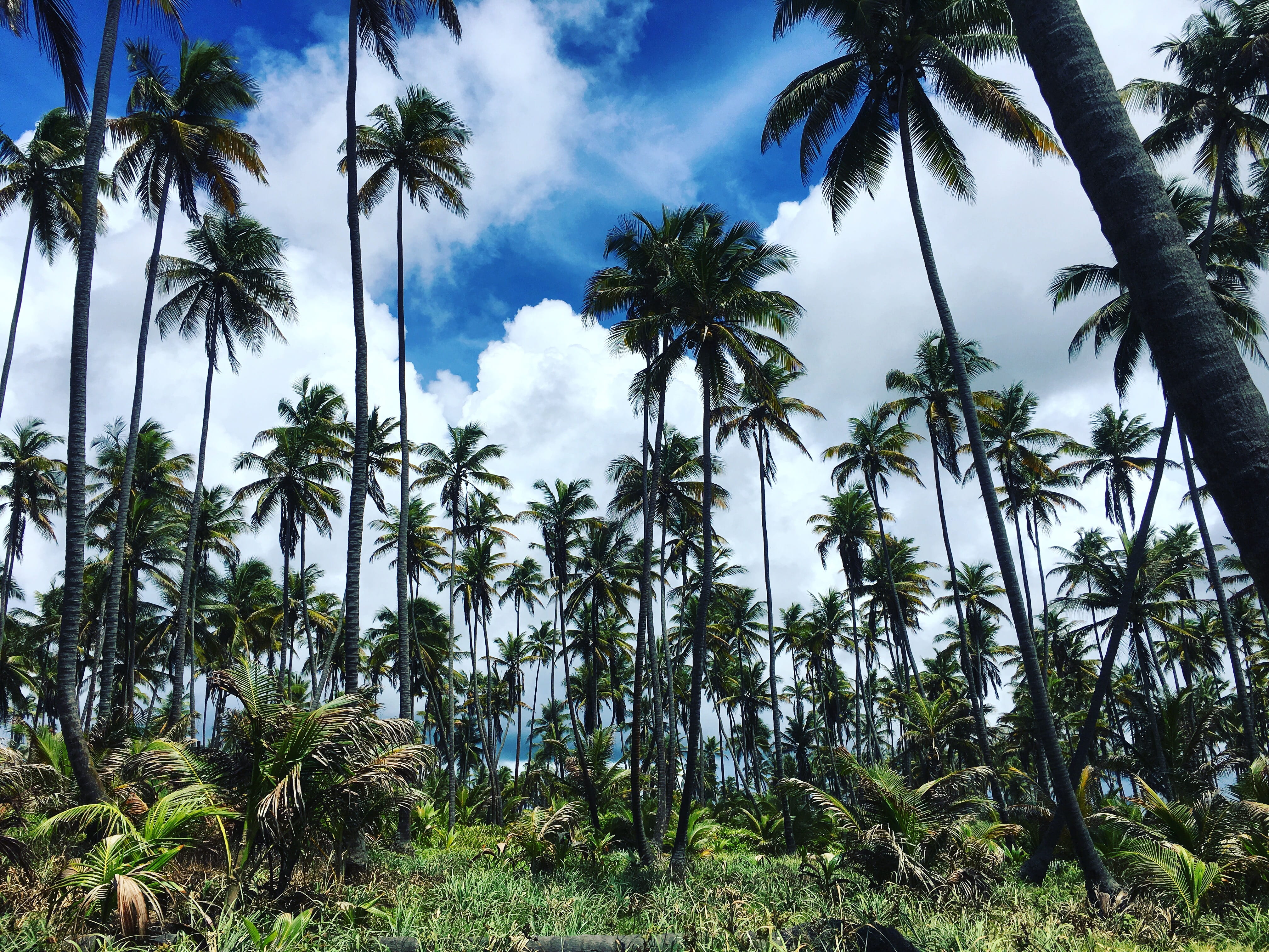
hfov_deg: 61.7
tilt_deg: +19.9
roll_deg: -2.1
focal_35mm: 29
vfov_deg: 48.2
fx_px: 1063
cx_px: 634
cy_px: 476
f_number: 2.2
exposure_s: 1/3205
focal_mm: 4.15
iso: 25
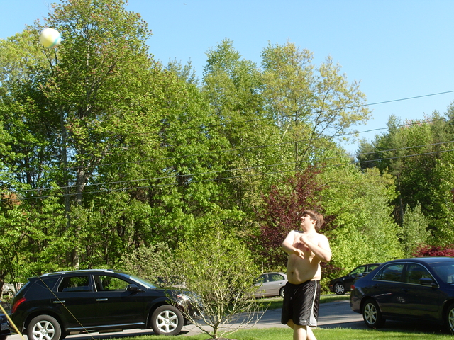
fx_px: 918
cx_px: 227
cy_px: 170
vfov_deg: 21.0
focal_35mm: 70
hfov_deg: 27.8
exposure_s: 1/350
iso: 80
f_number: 5.5
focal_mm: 15.5
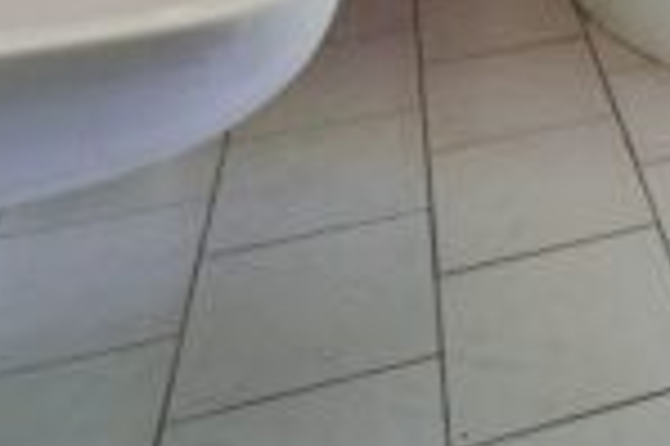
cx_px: 827
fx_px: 1153
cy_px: -518
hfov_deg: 27.9
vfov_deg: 15.7
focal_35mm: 62
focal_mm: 12
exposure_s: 1/6
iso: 500
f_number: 7.1
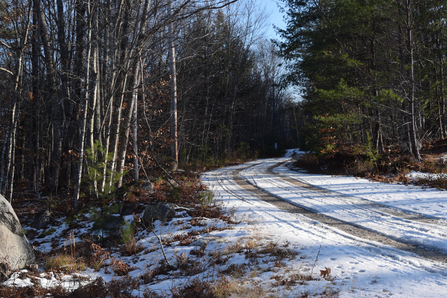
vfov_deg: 23.8
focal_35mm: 57
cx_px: 224
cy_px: 149
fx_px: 708
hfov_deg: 35.1
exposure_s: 1/200
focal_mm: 38
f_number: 7.1
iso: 100
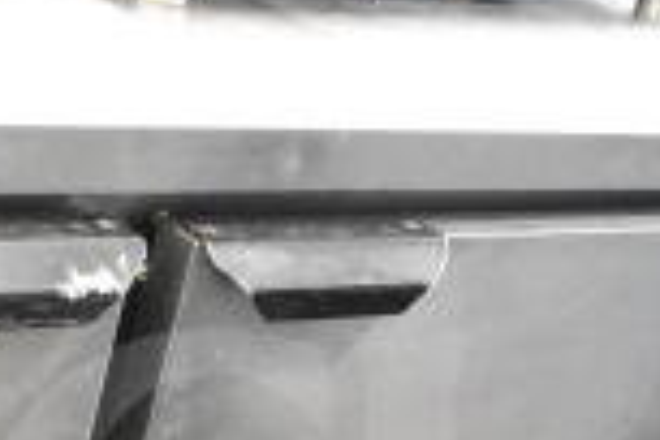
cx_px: 82
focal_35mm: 108
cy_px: 675
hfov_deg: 18.6
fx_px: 1980
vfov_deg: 12.1
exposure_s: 1/30
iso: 8000
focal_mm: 18
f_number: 3.5
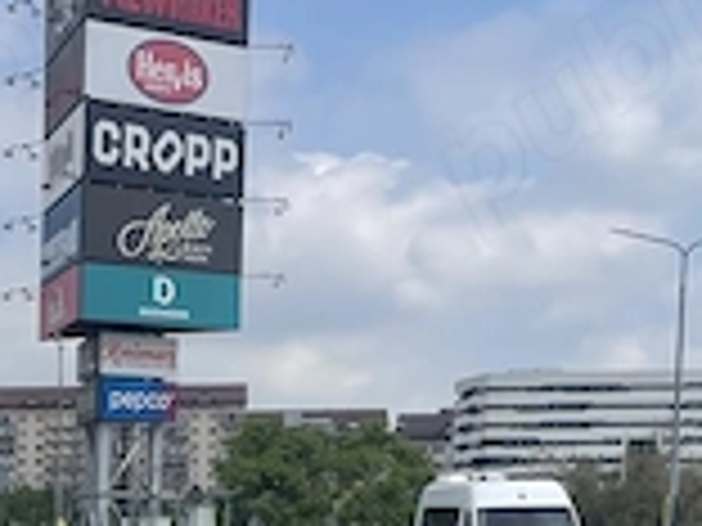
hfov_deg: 18.3
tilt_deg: -5.3
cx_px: -220
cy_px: 728
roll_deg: -0.3
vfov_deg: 14.1
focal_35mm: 100
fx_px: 2028
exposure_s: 1/4292
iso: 32
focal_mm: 4.2
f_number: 1.6
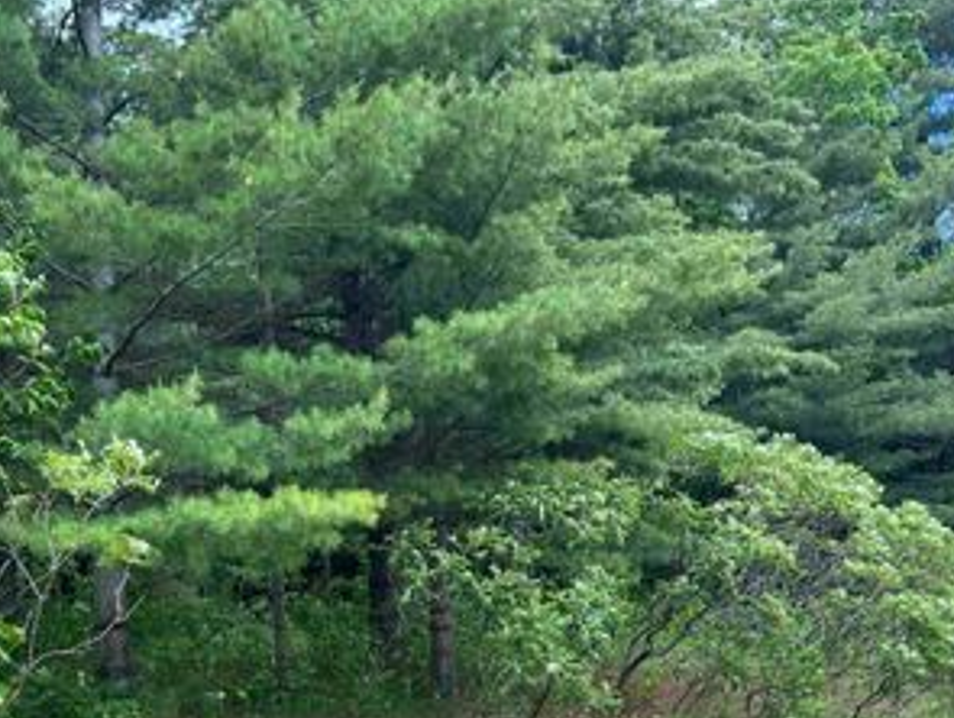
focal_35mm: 44
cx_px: 340
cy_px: 529
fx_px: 1214
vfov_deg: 32.4
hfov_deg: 42.5
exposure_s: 1/666
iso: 50
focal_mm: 5.7
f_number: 1.5
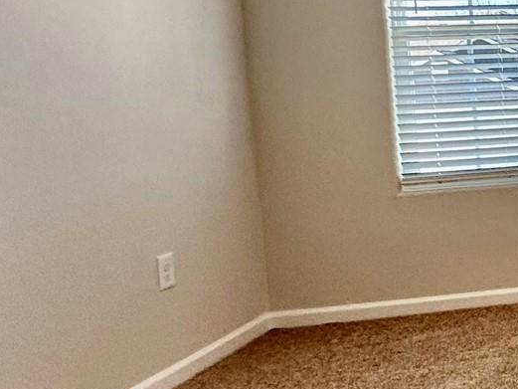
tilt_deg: -3.3
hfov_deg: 20.6
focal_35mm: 55
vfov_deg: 26.2
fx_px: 823
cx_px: 984
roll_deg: +1.2
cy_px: 94
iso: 64
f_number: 2.2
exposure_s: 1/120
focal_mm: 2.22
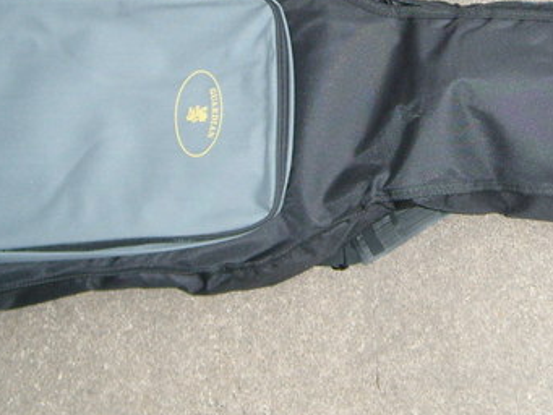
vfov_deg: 17.8
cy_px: 73
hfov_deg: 23.5
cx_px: 433
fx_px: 1310
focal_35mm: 82
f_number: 2.8
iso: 100
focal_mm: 5.8
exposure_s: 1/45
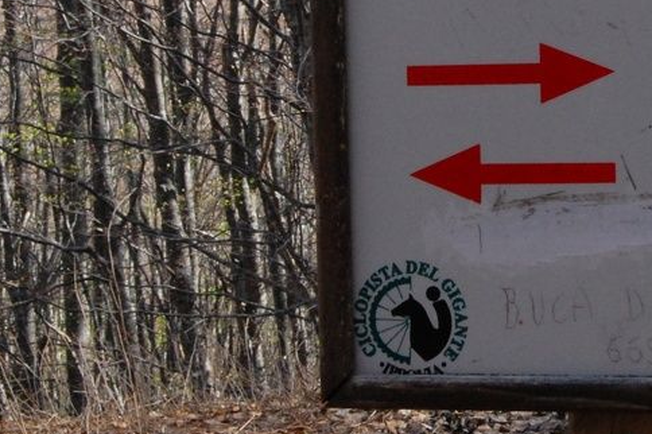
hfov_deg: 19.7
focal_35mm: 101
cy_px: 84
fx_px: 1829
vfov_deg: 13.5
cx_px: 639
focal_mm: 31
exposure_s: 1/80
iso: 1600
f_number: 25
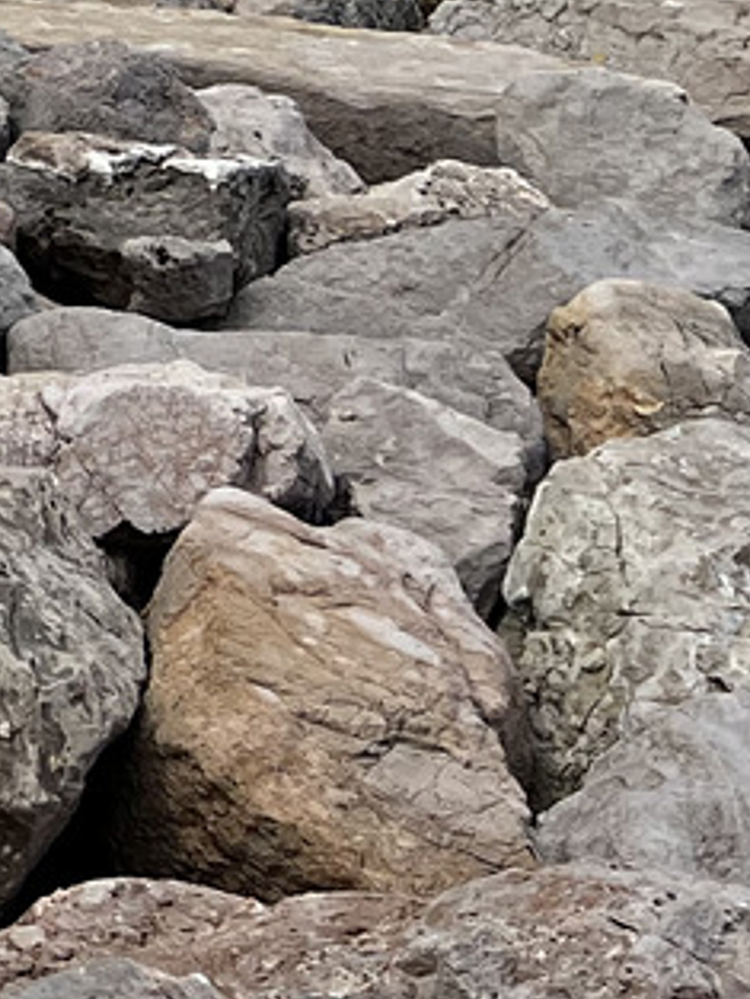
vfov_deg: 13.1
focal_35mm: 133
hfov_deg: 8.7
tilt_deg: -0.1
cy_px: -890
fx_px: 3840
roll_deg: +0.4
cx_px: -1653
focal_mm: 5.7
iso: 50
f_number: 1.5
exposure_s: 1/4444
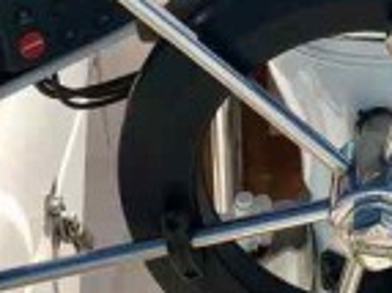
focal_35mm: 157
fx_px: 1776
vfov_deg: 9.3
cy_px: -107
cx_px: 408
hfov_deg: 12.4
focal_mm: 3.99
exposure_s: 1/2404
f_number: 1.8
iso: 20
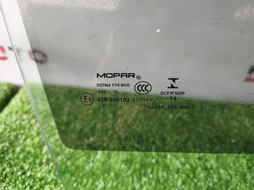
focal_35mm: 23
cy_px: 95
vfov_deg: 58.9
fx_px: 169
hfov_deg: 73.9
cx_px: 127
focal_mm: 5.35
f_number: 1.7
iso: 320
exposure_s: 1/65
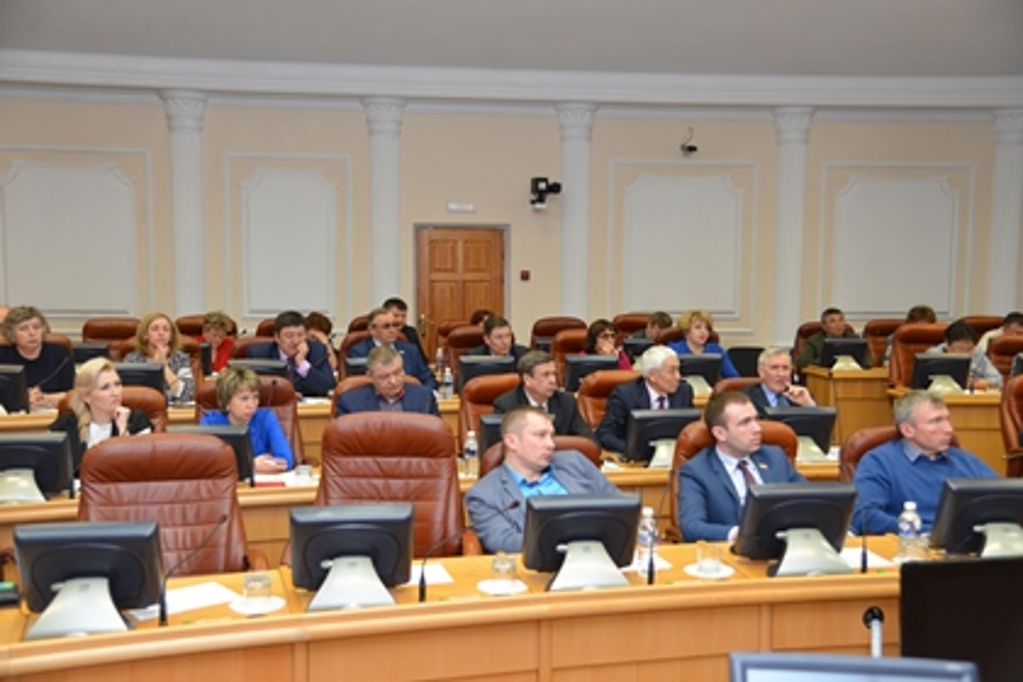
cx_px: 512
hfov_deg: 50.7
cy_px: 341
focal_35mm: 38
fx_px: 1080
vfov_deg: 35.1
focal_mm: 38
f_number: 4
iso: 400
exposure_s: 1/60
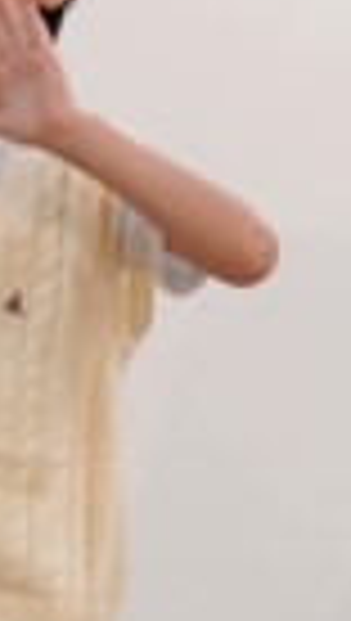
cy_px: 378
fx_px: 11705
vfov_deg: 3.0
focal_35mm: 710
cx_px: 1476
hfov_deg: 1.7
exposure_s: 1/160
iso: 800
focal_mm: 104
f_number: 4
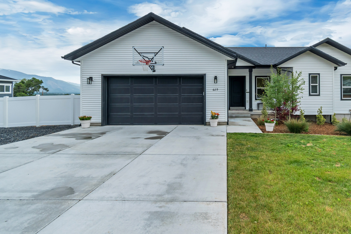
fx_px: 195
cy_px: 92
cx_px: 227
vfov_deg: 61.3
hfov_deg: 81.8
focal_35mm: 20
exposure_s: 1/320
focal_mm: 10
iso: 100
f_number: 4.5
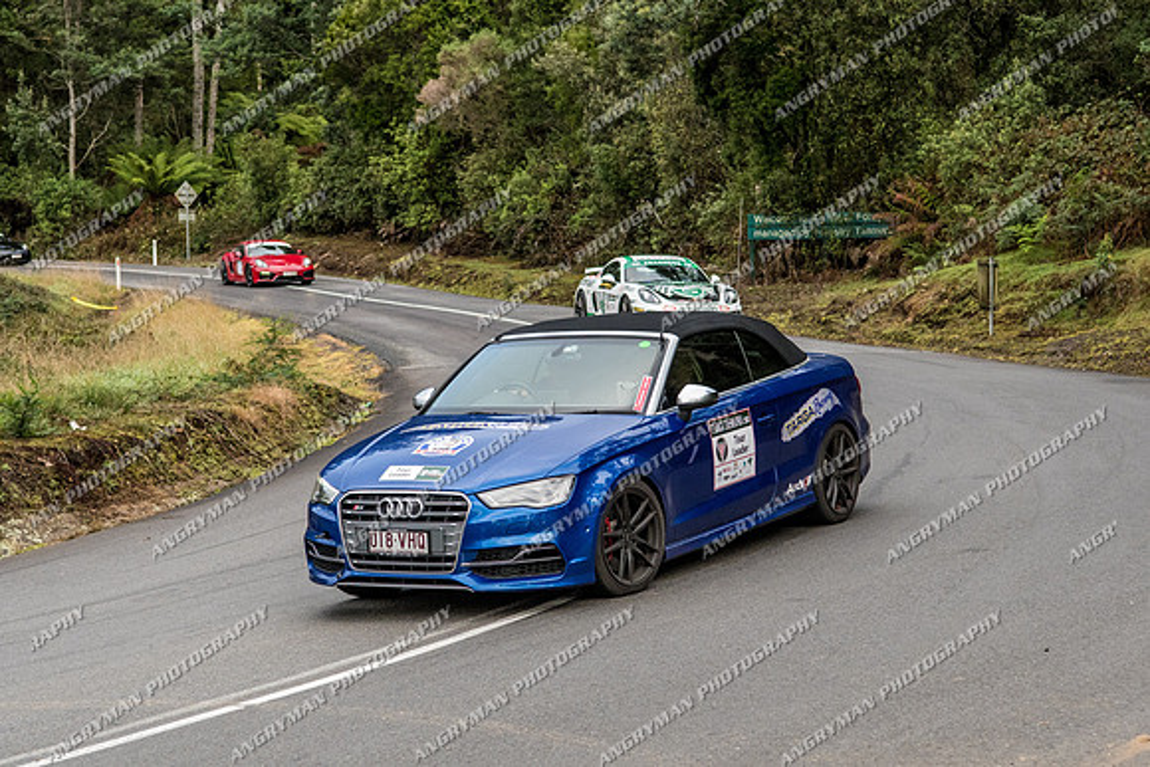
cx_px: 575
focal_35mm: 75
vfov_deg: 18.1
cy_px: 428
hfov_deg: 26.9
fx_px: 2405
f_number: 4
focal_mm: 45
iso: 800
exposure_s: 1/2000
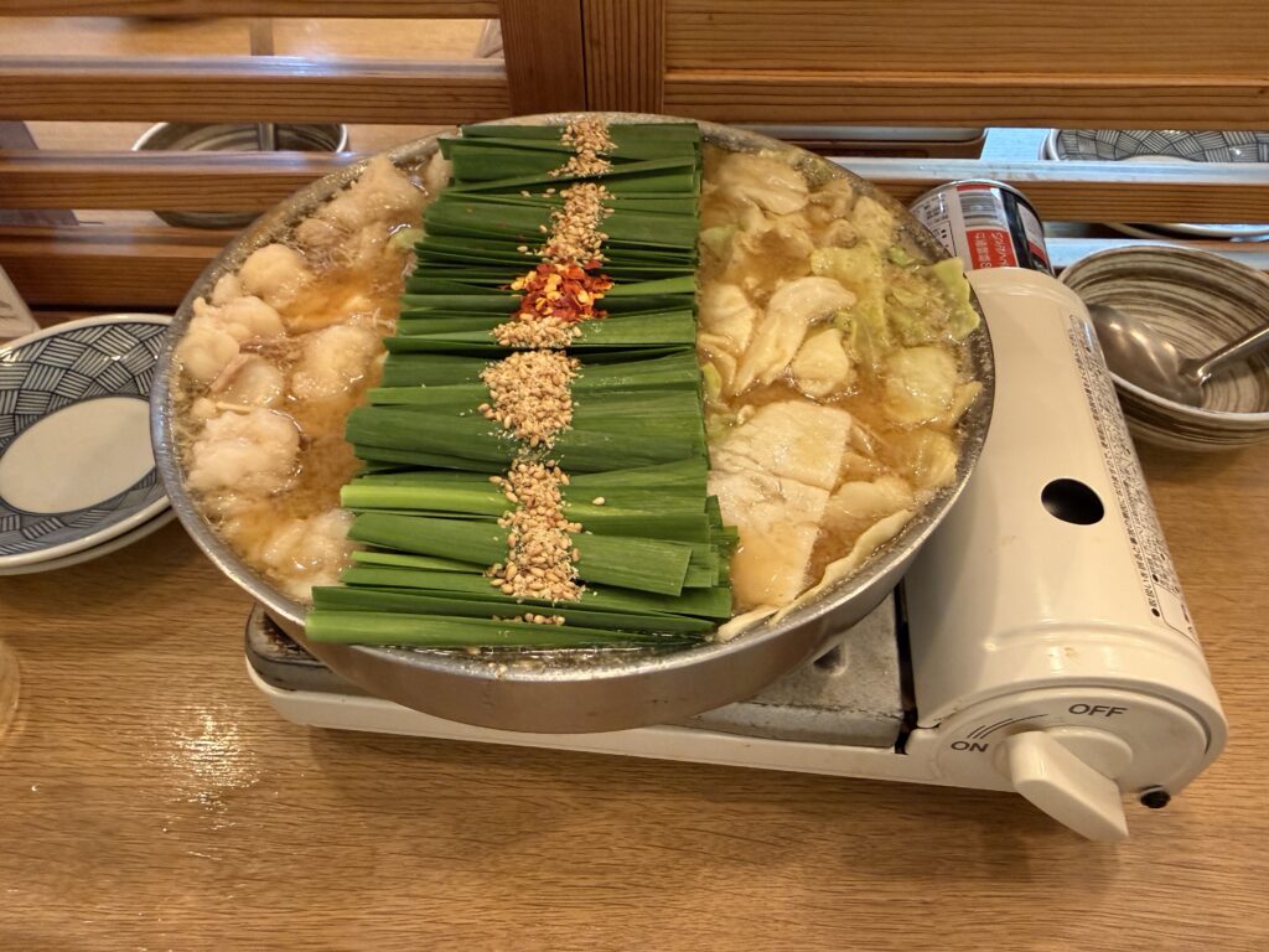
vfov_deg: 56.8
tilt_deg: -49.5
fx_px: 880
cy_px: 476
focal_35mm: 24
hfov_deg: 71.6
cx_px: 634
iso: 320
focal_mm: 2.22
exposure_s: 1/41
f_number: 2.2
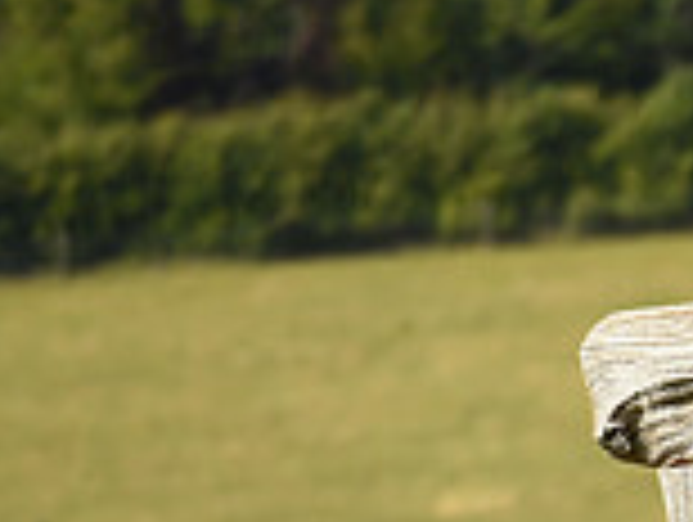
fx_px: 28994
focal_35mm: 1446
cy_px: 680
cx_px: 1184
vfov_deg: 1.0
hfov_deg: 1.4
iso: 400
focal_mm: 400
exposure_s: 1/1600
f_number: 5.6
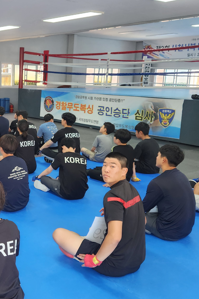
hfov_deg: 30.2
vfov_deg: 46.4
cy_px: 144
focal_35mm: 42
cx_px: 11
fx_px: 348
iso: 200
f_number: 1.8
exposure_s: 1/180
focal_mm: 5.4
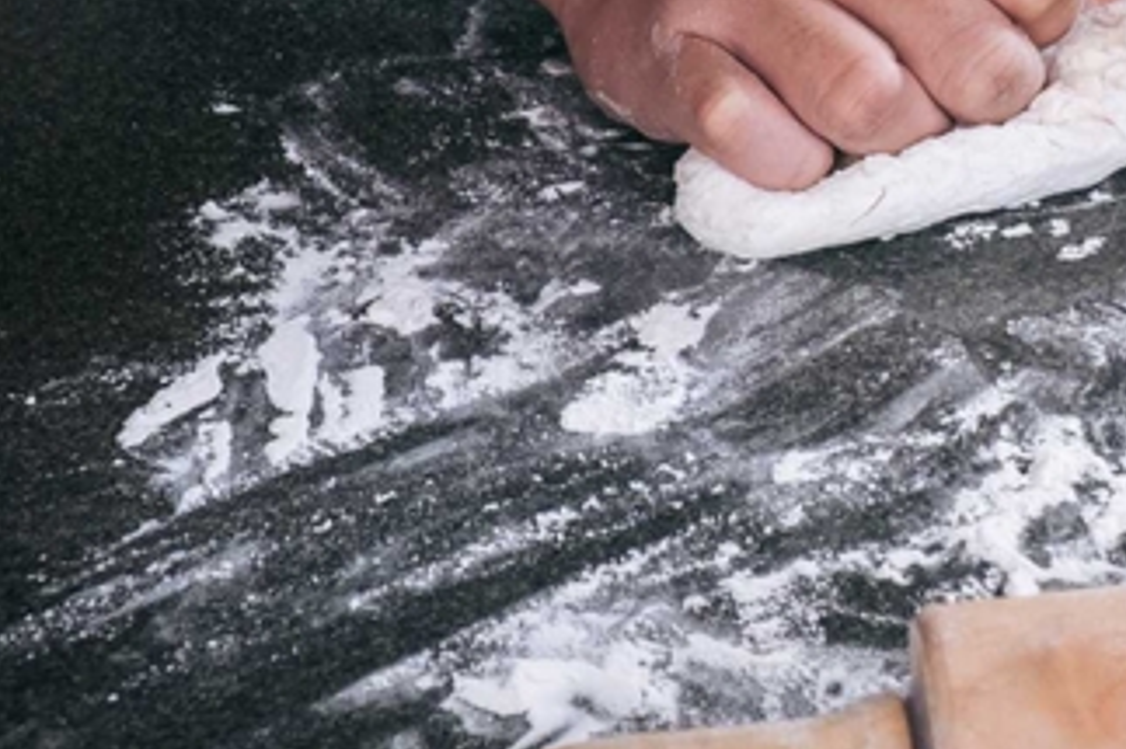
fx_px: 5877
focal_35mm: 188
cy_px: 9
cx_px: 1367
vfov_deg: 7.3
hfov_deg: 10.7
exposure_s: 1/100
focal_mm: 50.5
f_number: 8
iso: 200
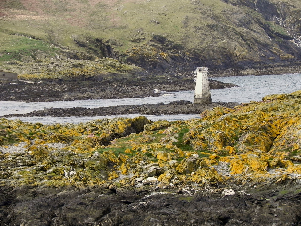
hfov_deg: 8.0
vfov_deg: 6.0
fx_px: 2148
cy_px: 113
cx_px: 150
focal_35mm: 247
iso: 160
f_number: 5
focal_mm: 44
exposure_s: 1/482
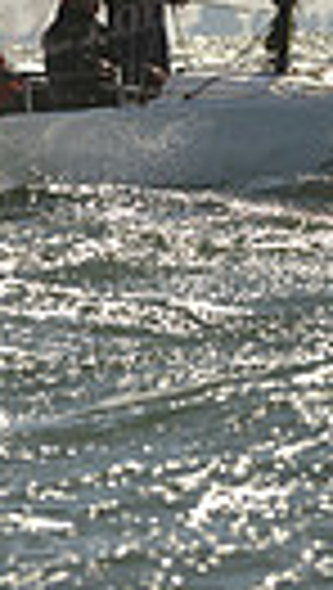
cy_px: -685
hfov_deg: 1.3
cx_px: 421
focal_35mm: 974
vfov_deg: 2.2
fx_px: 15240
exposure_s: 1/1600
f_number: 9
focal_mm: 210
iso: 280
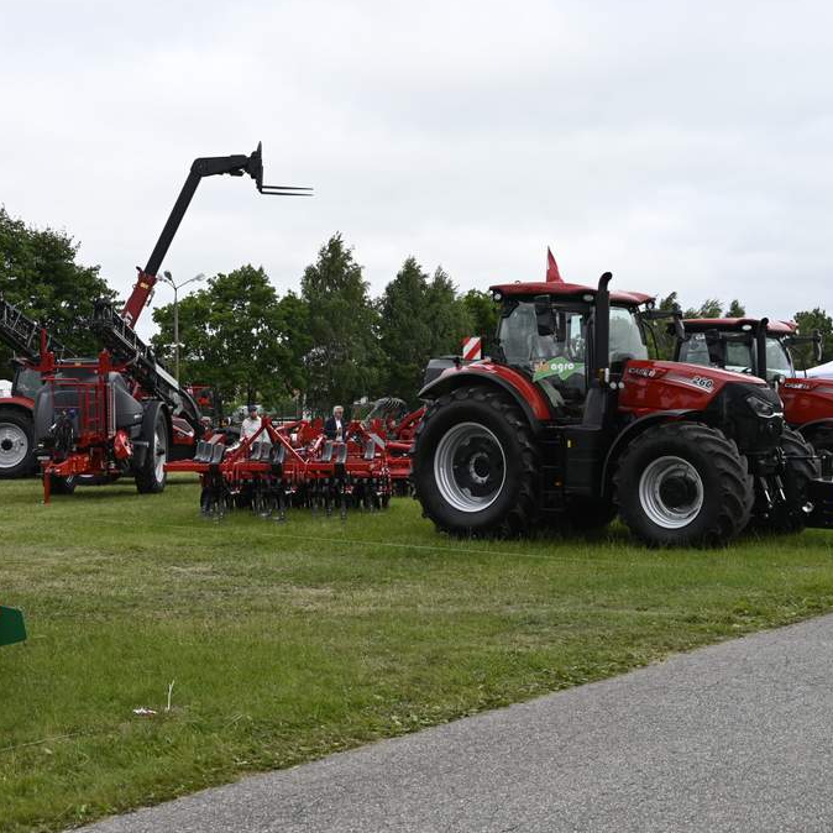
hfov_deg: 32.2
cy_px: 415
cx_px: 450
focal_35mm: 53
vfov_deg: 32.2
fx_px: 1443
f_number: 8
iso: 250
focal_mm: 41
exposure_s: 1/250
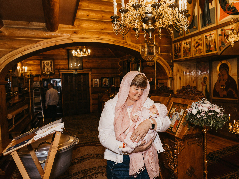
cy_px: 90
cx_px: 128
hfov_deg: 67.2
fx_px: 180
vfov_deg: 53.1
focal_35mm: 26
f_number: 4
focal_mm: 24
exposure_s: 1/125
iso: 320
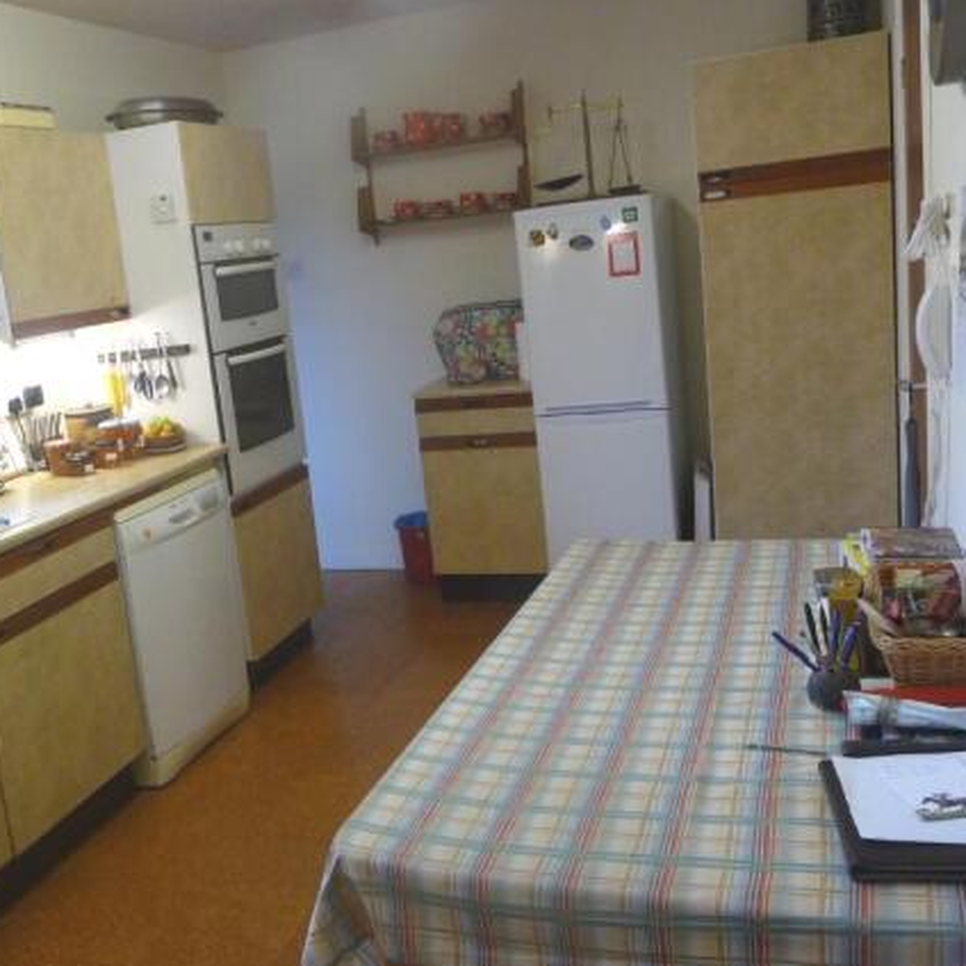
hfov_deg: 48.0
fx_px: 1073
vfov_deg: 48.4
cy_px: 477
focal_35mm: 34
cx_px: 359
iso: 320
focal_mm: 4.7
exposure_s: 1/30
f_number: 3.3
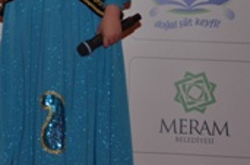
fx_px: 1690
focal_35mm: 244
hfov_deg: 8.4
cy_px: -50
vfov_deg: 5.6
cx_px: -9
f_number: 5.3
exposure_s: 1/60
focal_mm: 62
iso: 800
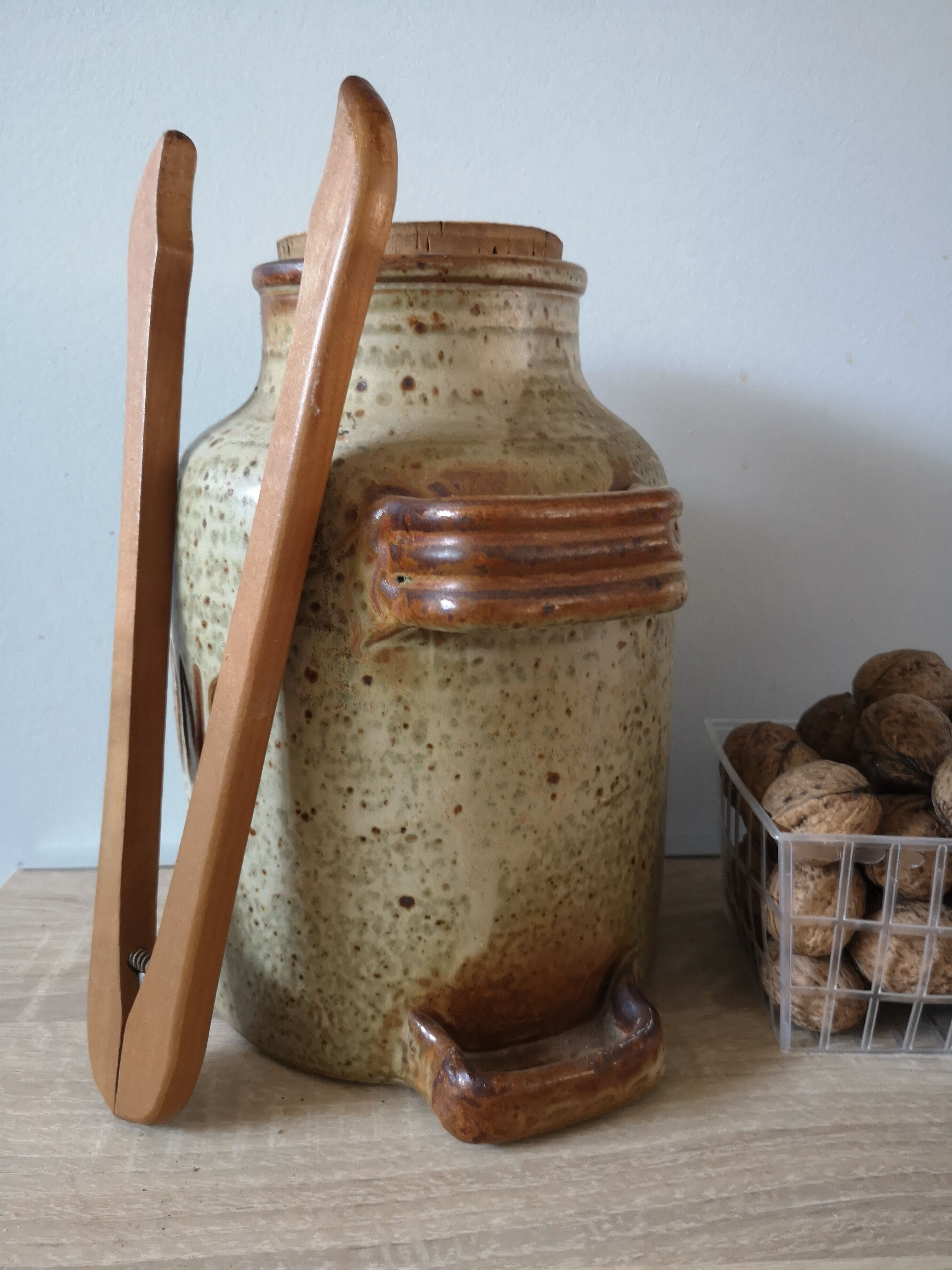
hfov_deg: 51.4
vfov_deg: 65.3
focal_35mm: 27
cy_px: 635
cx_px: 476
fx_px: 990
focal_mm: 3.95
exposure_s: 1/25
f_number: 1.8
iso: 320
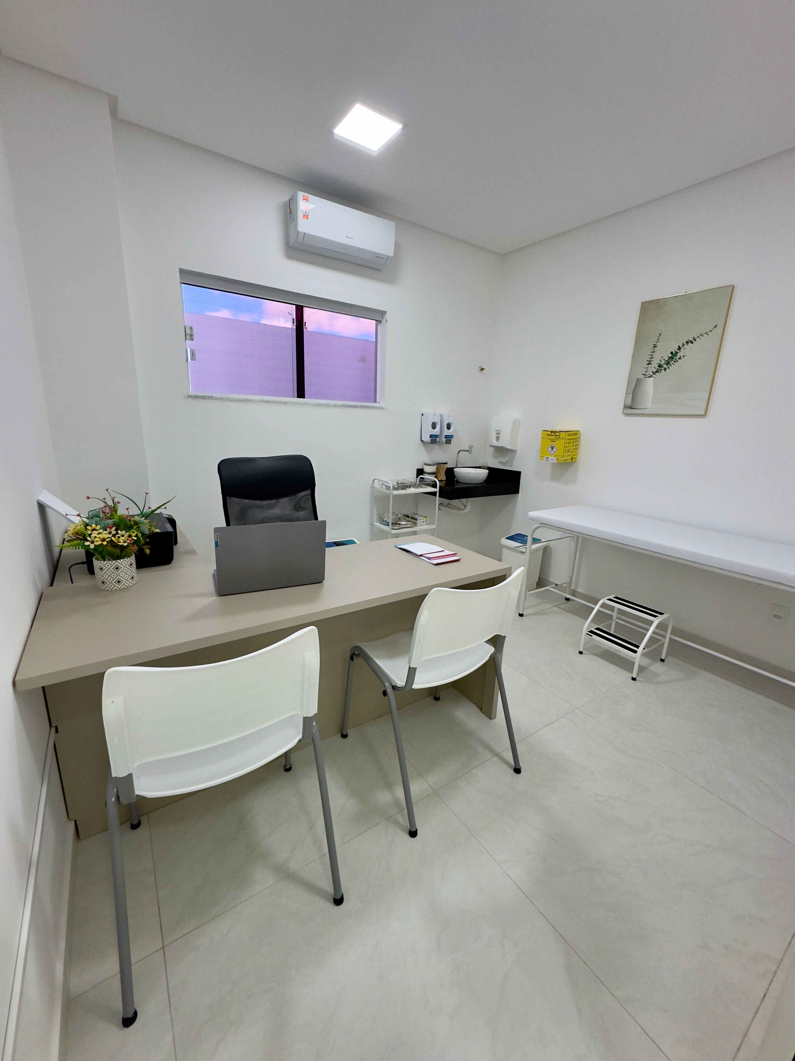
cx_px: 398
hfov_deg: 85.7
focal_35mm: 14
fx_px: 429
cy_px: 530
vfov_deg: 102.1
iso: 160
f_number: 2.2
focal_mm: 2.22
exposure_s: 1/120
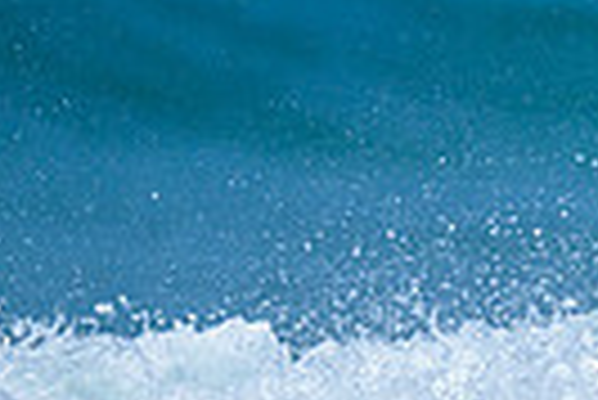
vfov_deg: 0.3
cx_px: 720
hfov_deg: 0.5
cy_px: 635
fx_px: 76045
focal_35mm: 4573
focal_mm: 800
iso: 280
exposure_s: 1/2500
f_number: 6.3
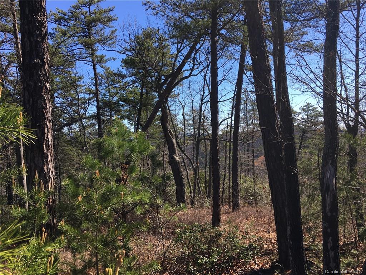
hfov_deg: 61.7
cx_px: 183
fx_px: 307
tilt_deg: -0.5
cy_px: 138
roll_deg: +3.6
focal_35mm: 29
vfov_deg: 48.2
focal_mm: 4.15
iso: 25
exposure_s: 1/754
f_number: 2.2
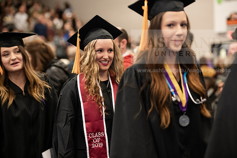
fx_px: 724
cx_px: 118
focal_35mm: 110
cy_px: 79
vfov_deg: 12.5
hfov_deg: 18.6
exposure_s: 1/200
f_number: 3.2
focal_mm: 110
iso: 2000
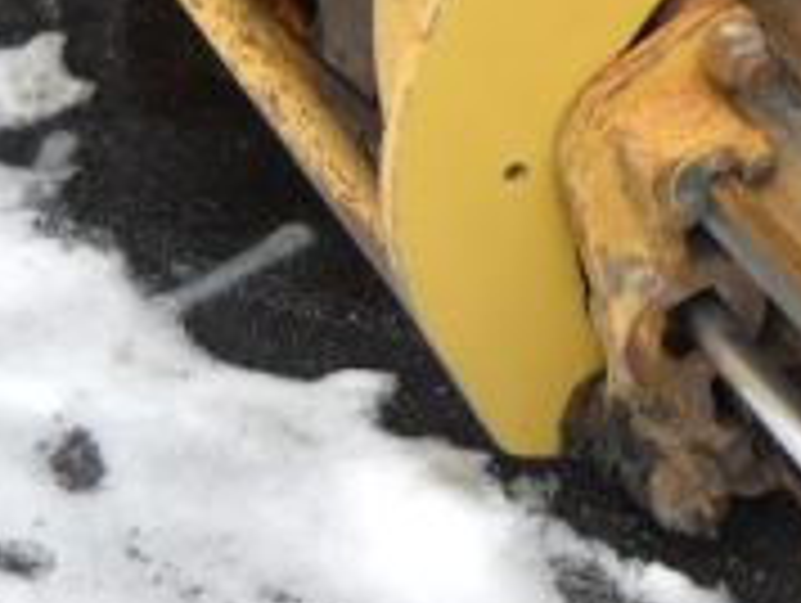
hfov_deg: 18.8
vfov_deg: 14.1
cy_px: -50
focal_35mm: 103
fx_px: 2387
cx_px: 680
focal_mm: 6.72
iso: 77
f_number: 3.1
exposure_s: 1/60
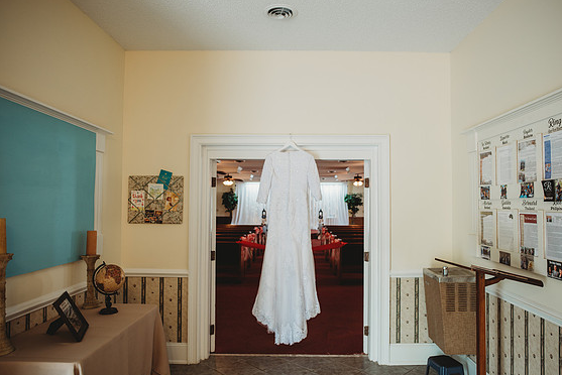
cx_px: 292
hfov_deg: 71.5
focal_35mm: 25
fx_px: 390
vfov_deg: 51.3
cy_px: 190
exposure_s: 1/80
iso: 500
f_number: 2.8
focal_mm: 24
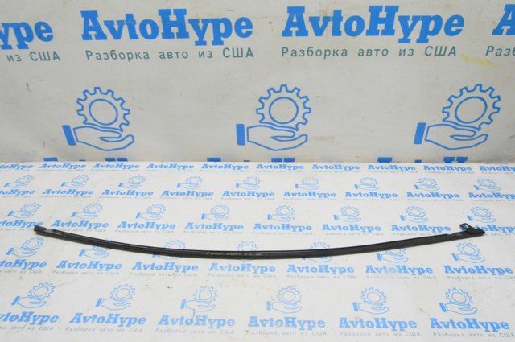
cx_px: 258
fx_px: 386
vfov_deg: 47.8
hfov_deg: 67.4
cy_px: 171
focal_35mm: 27
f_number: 20
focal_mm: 18
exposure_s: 1/20
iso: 6400
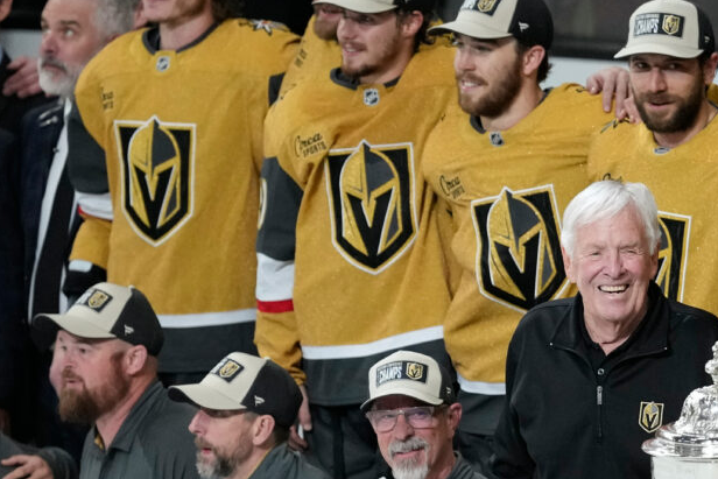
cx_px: 592
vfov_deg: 2.4
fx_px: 11650
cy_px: 396
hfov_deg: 3.5
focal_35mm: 584
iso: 3200
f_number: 2.8
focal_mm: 200
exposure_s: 1/2500
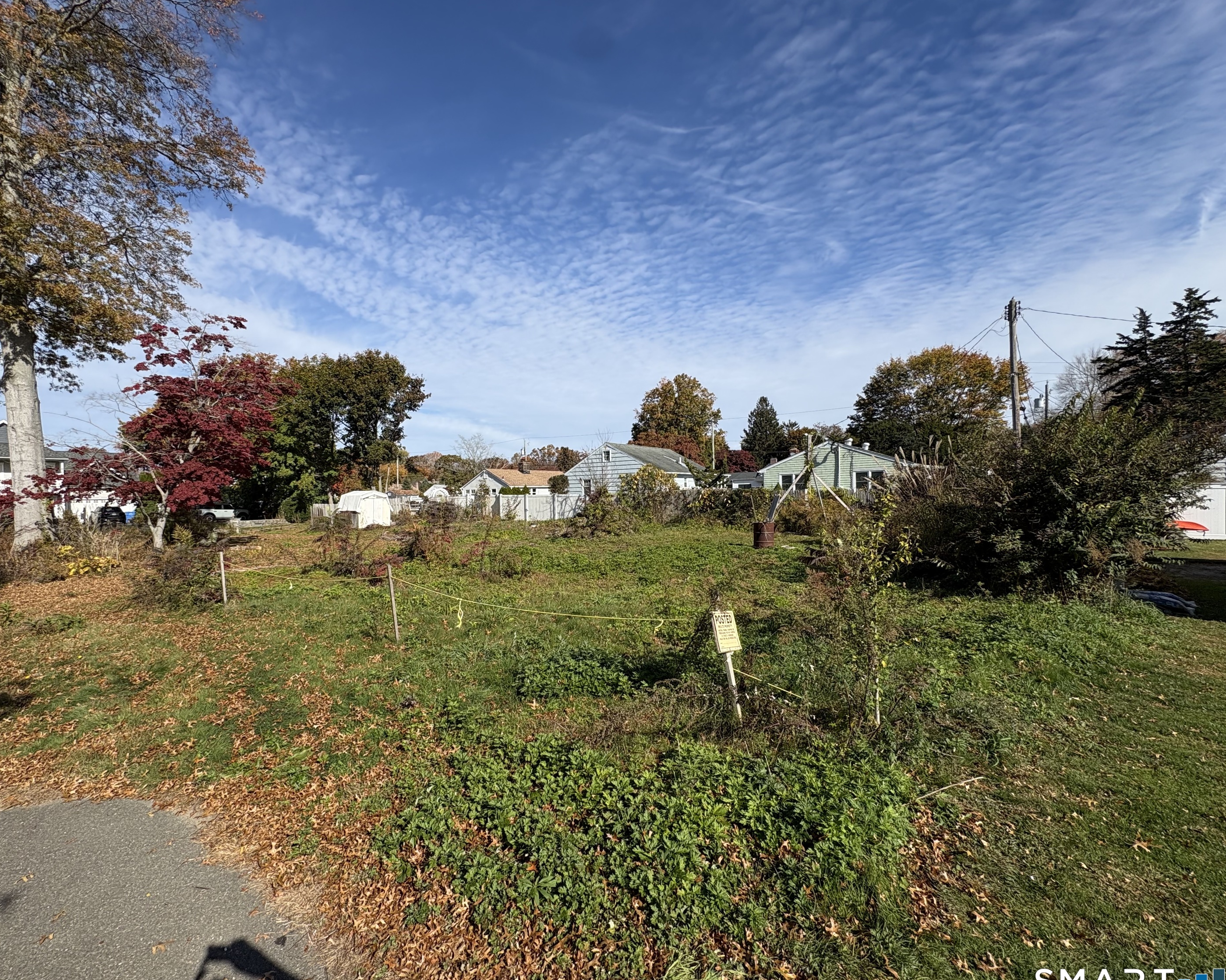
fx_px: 544
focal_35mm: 15
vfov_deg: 84.0
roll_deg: +2.0
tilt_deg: +0.6
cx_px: 562
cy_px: 500
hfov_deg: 96.6
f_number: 2.2
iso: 50
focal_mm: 2.22
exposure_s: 1/2494
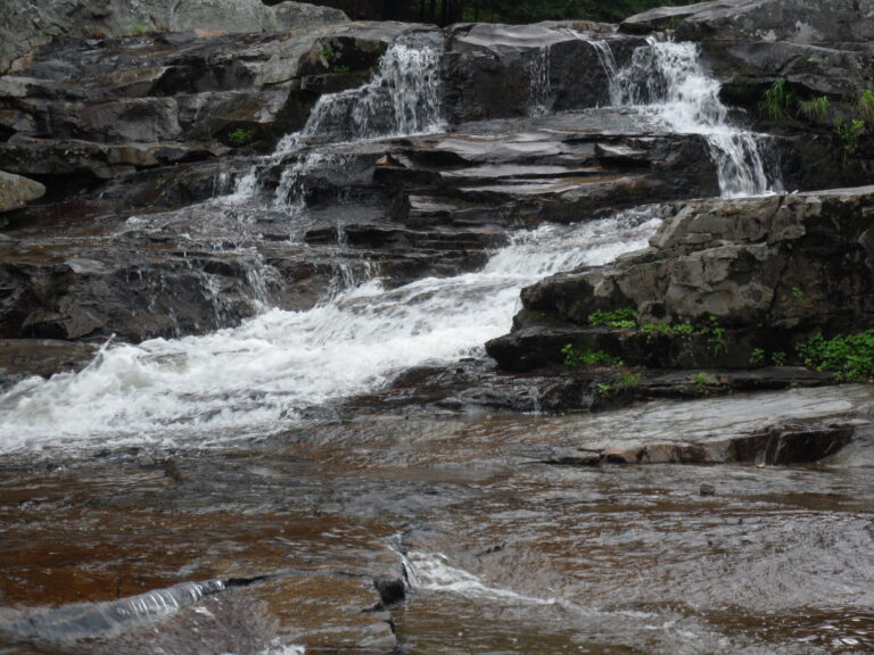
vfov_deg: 13.7
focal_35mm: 108
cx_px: 437
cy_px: 328
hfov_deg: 18.2
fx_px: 2727
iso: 100
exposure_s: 1/60
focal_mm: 19.6
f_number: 5
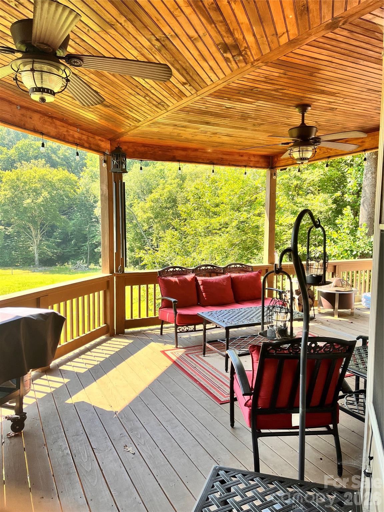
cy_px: 256
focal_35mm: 26
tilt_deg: -4.9
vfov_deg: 67.3
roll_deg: +0.6
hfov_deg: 53.1
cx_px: 192
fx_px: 385
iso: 50
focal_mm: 5.1
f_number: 1.6
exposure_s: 1/457
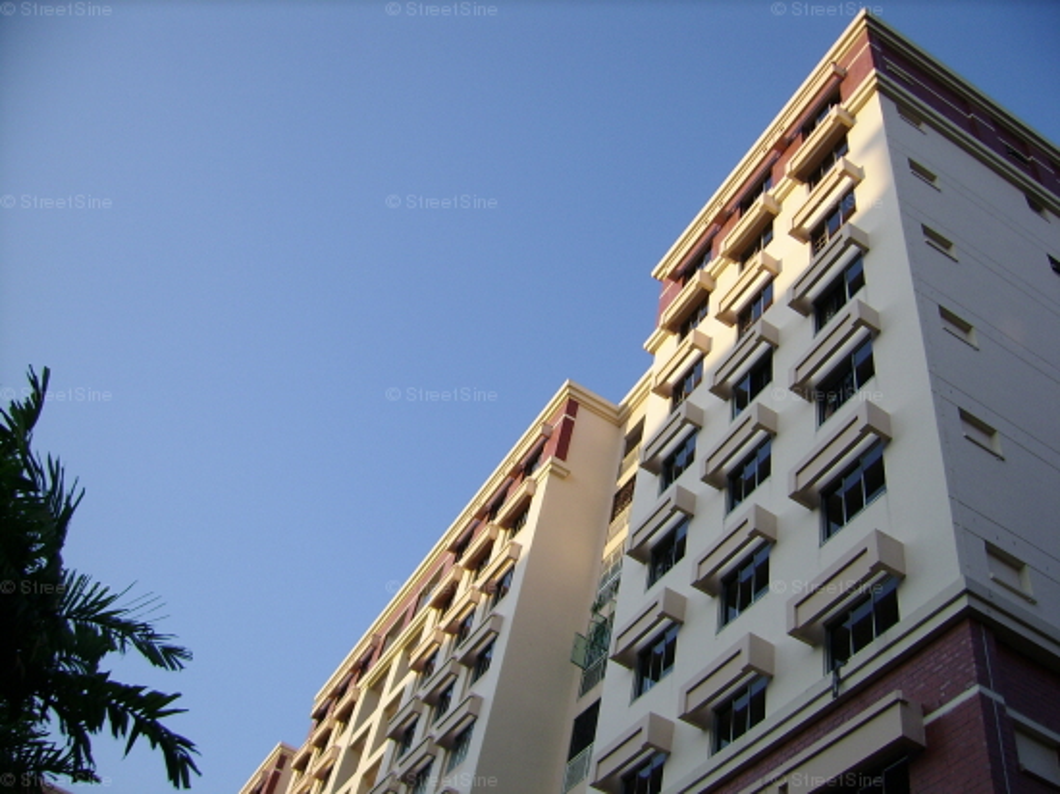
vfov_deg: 40.7
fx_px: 1071
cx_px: 530
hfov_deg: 52.6
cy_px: 397
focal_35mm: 35
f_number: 2.8
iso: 50
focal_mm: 5.95
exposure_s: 1/594
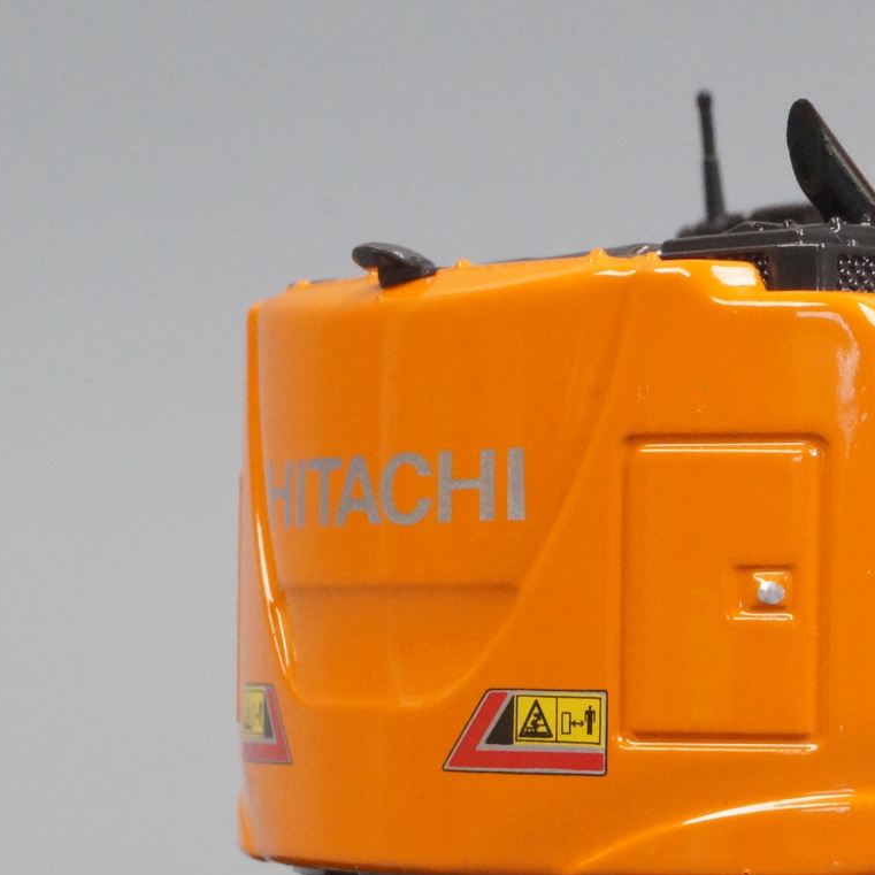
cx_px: 976
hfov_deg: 9.4
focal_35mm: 184
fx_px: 5265
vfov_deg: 9.5
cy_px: 709
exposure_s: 1/15
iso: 3200
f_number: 18
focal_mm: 55
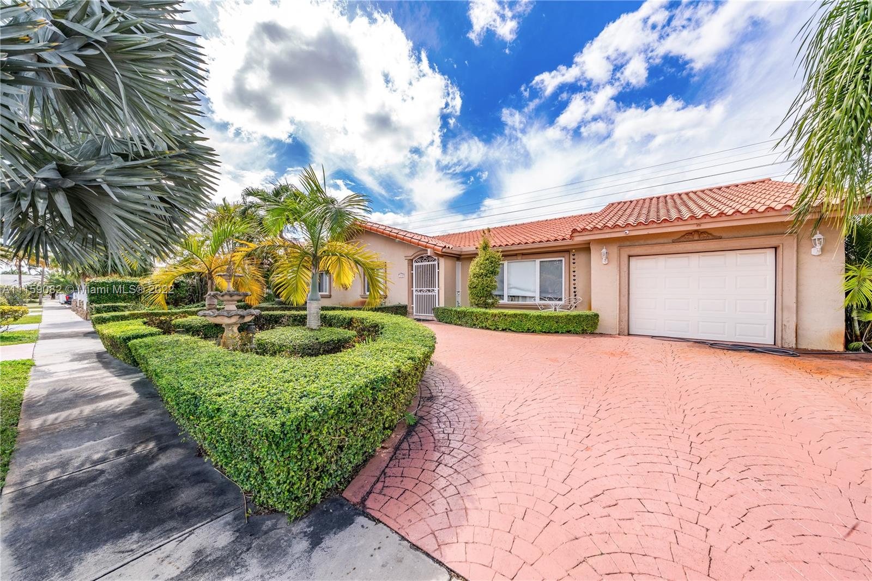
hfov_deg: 112.6
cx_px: 436
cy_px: 290
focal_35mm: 12
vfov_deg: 90.0
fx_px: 291
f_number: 11
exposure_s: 1/50
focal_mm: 12
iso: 50
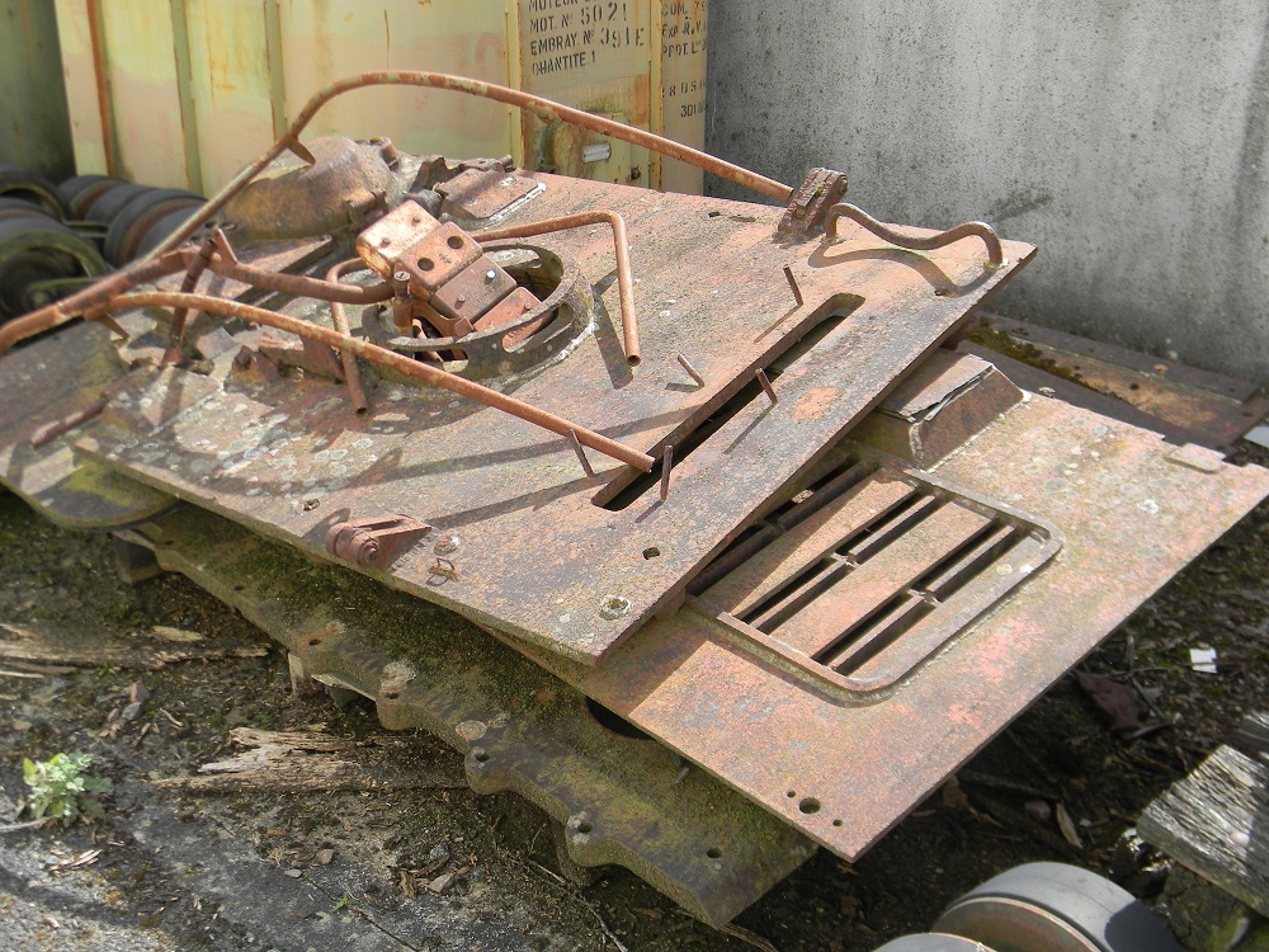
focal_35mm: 41
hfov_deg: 45.8
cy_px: 476
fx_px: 1503
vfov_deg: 35.1
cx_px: 634
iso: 80
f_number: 3.8
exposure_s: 1/250
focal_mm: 7.3
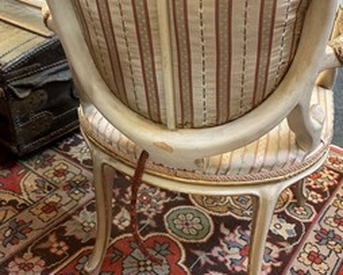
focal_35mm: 40
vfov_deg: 36.6
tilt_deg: -25.0
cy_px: 73
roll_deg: -3.1
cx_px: 190
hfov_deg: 45.7
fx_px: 406
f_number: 1.5
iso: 200
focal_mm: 5.7
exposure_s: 1/50
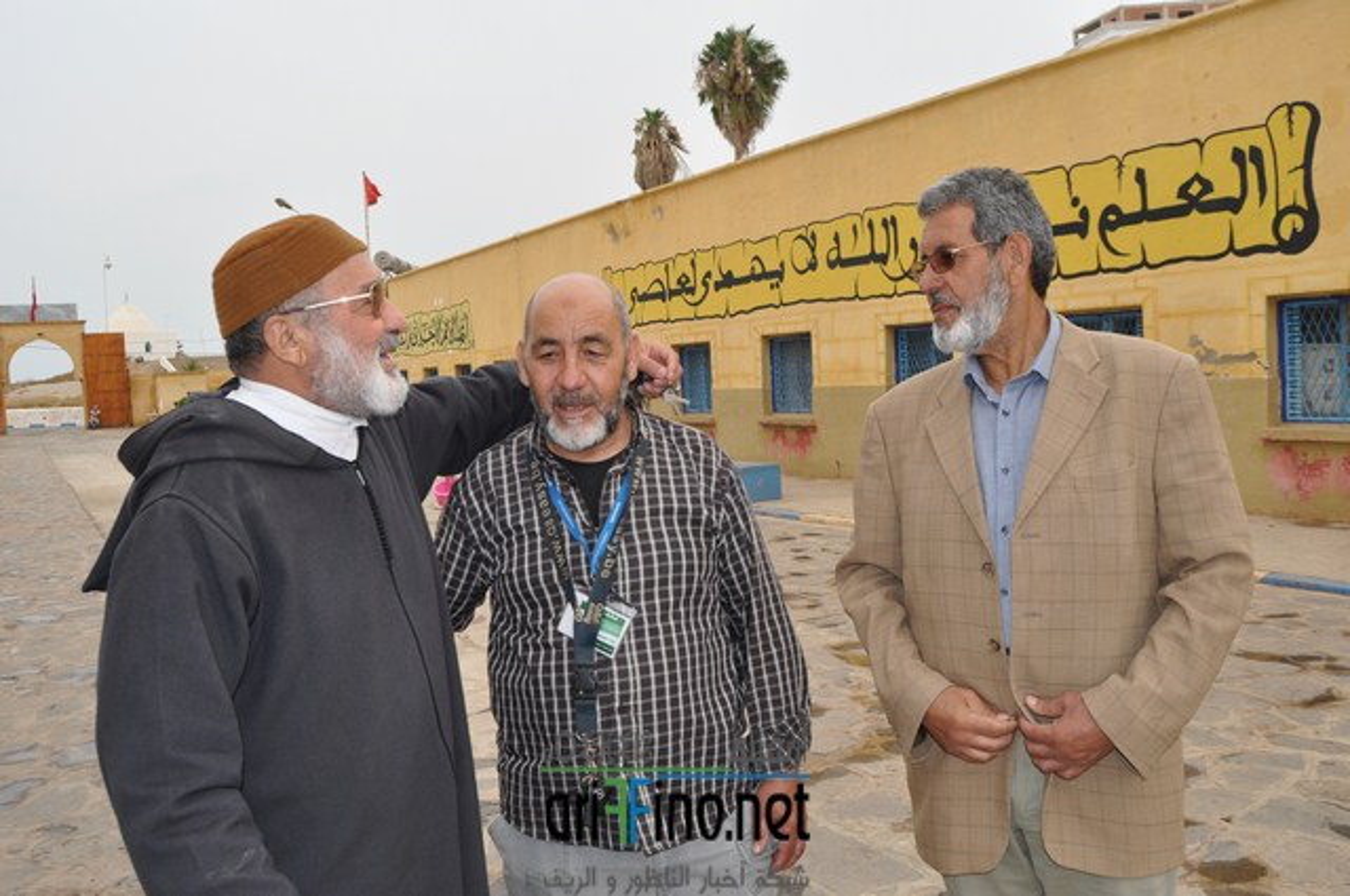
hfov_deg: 62.0
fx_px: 1124
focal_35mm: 30
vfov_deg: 43.5
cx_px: 675
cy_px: 448
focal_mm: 20
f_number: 9
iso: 200
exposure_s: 1/200
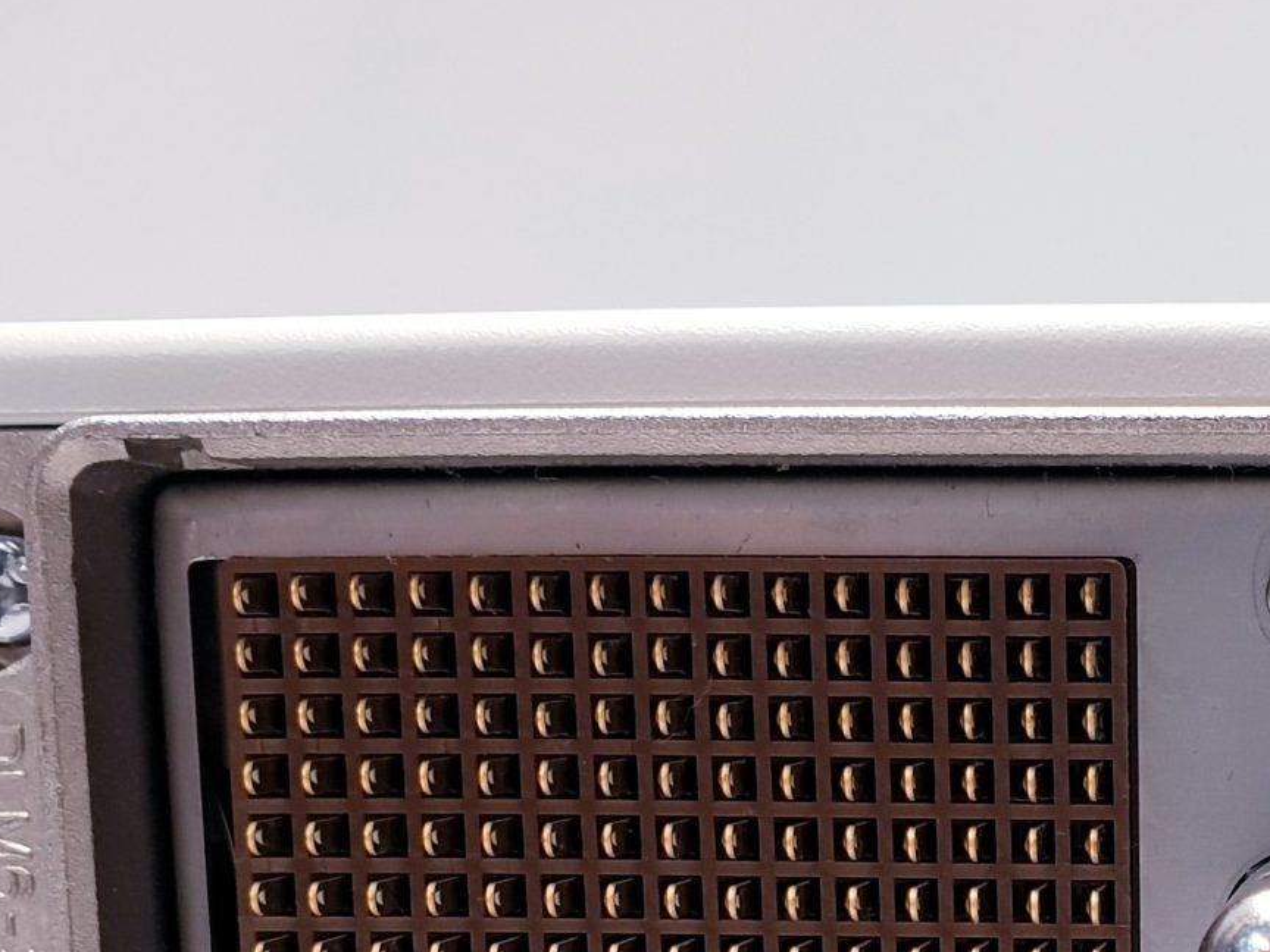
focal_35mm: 77
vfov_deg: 17.7
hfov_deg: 24.3
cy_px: 1284
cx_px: 1246
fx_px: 2825
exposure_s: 1/100
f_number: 2.4
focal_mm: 4.3
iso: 80
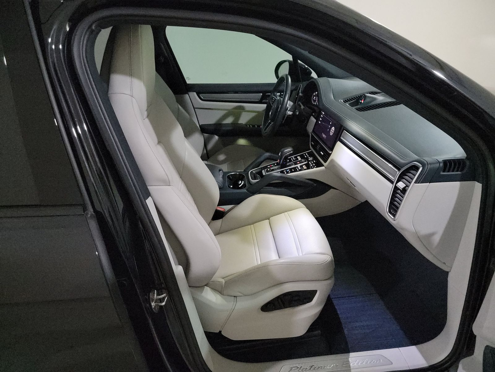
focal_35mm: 24
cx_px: 248
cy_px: 186
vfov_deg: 56.8
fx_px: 343
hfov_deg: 71.6
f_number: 1.8
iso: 4368
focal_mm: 6.7
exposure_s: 1/59
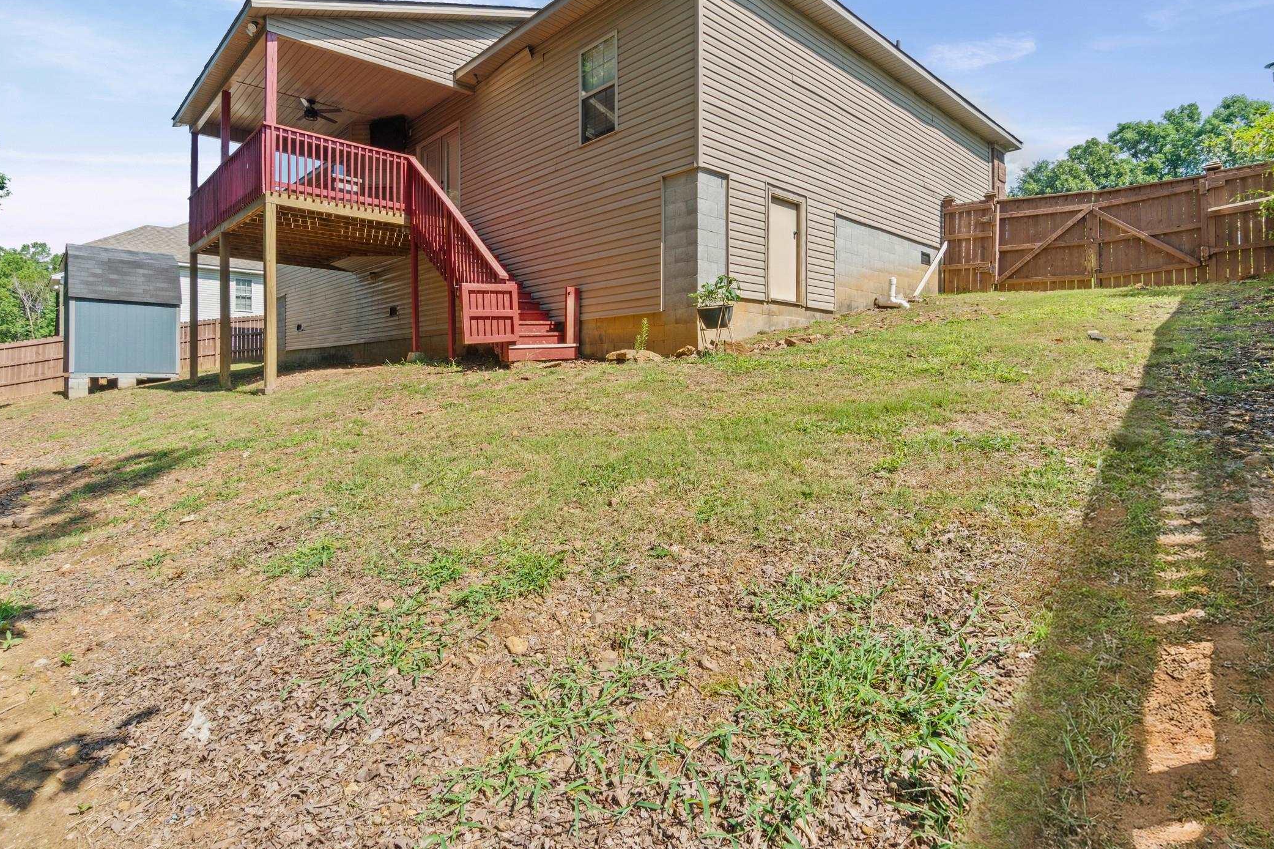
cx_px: 634
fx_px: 637
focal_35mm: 18
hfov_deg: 90.0
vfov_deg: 67.2
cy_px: 377
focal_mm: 10
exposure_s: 1/100
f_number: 9
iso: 250
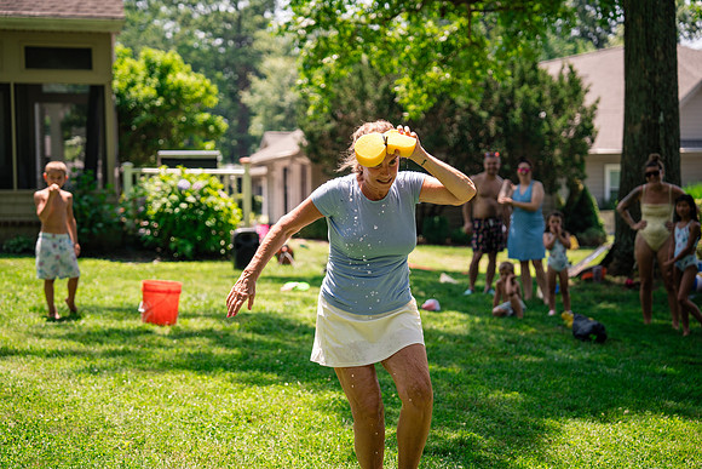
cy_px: 234
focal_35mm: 70
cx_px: 351
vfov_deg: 19.5
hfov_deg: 28.8
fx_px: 1365
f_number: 2.8
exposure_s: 1/1250
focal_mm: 70
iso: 250
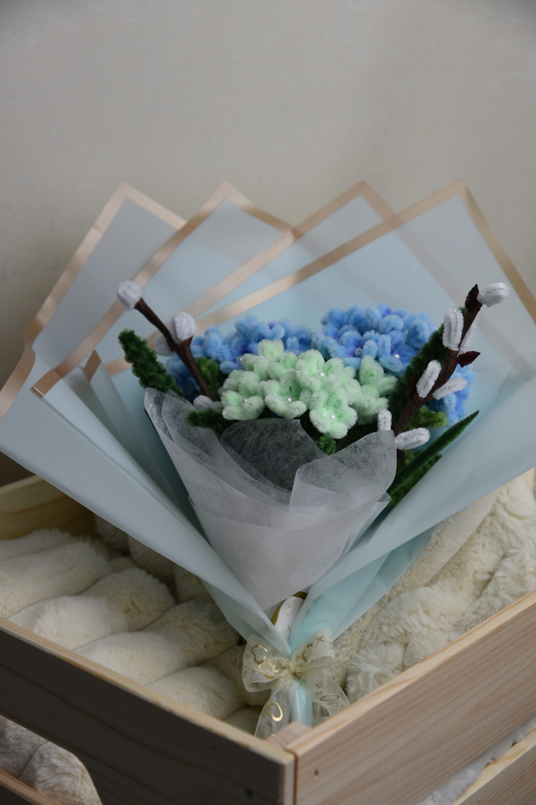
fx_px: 1474
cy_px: 408
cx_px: 272
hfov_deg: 20.6
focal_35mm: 66
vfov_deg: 30.5
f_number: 6.3
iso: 400
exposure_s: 1/160
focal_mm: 65
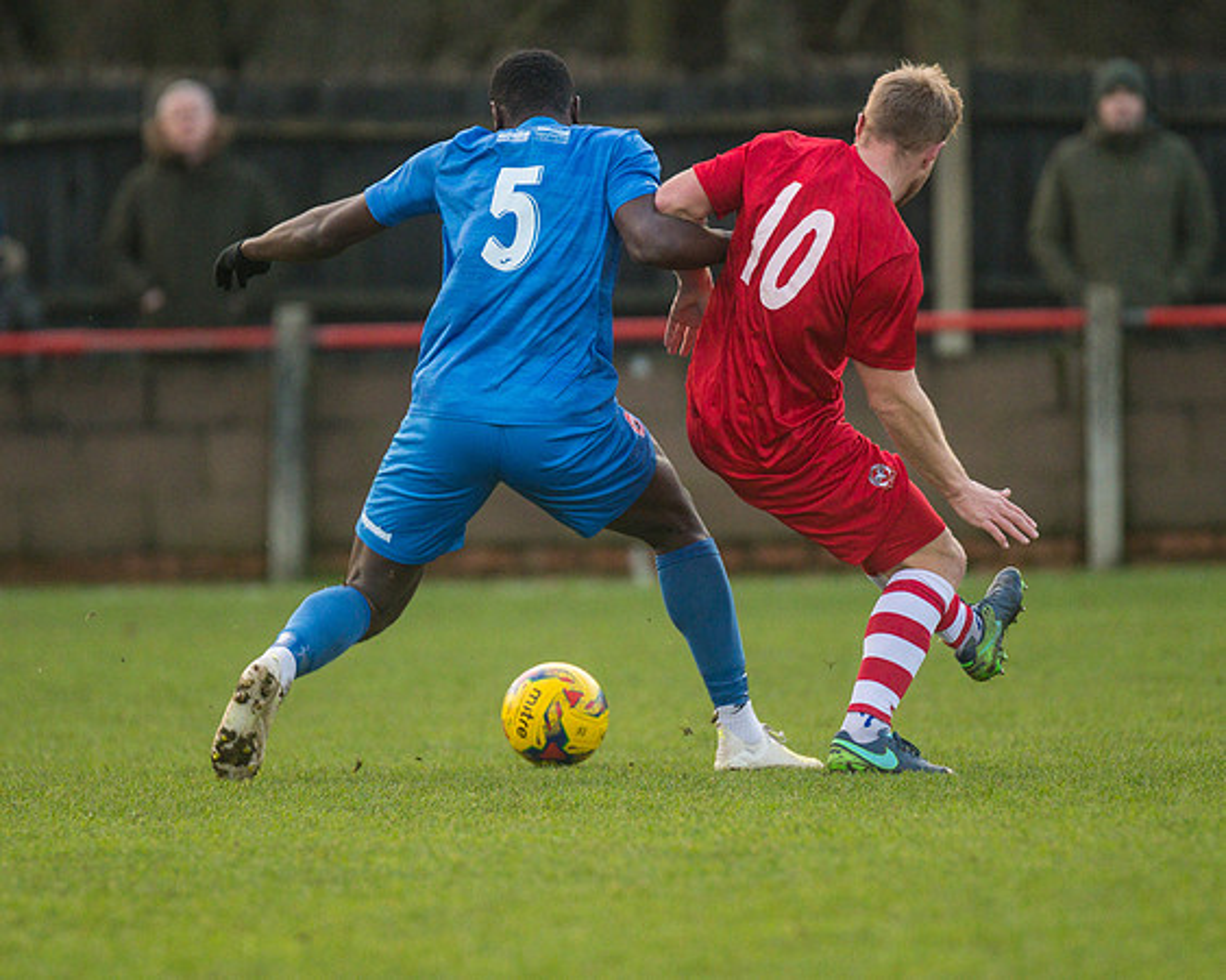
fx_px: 19930
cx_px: 603
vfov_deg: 2.8
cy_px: 521
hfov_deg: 3.5
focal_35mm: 549
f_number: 2.8
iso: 2000
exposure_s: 1/2000
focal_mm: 300
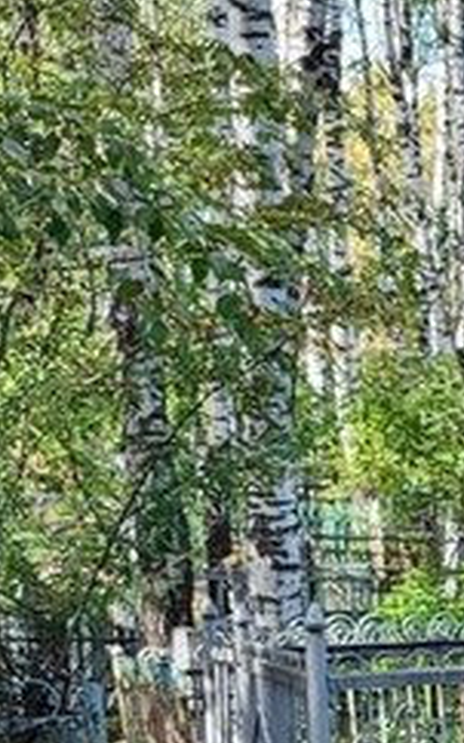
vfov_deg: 17.8
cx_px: 919
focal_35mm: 112
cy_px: 869
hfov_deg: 10.7
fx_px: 2269
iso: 67
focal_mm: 6.04
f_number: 1.9
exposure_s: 1/100
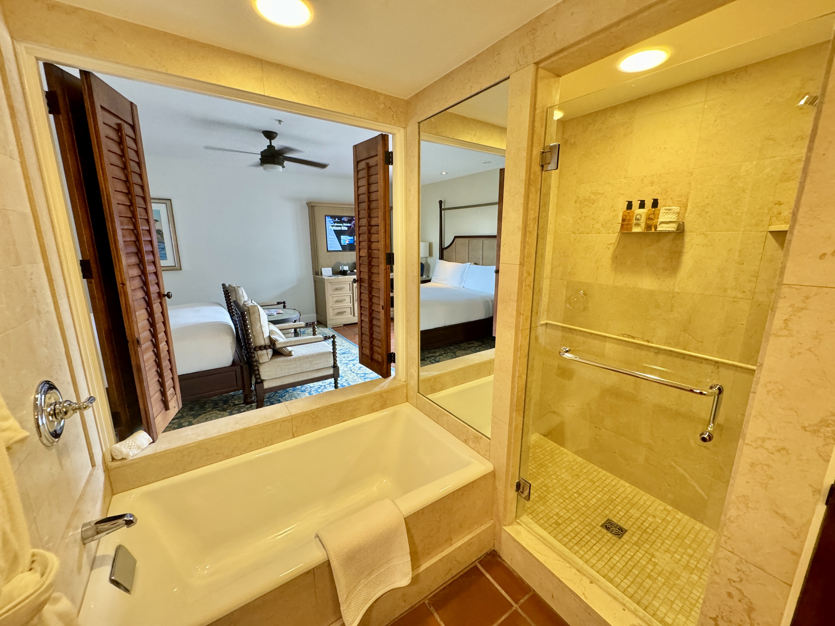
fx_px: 338
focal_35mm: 14
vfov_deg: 85.7
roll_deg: -0.9
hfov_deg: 102.1
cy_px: 313
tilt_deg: -12.5
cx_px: 418
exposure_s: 1/60
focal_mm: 2.22
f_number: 2.2
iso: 400
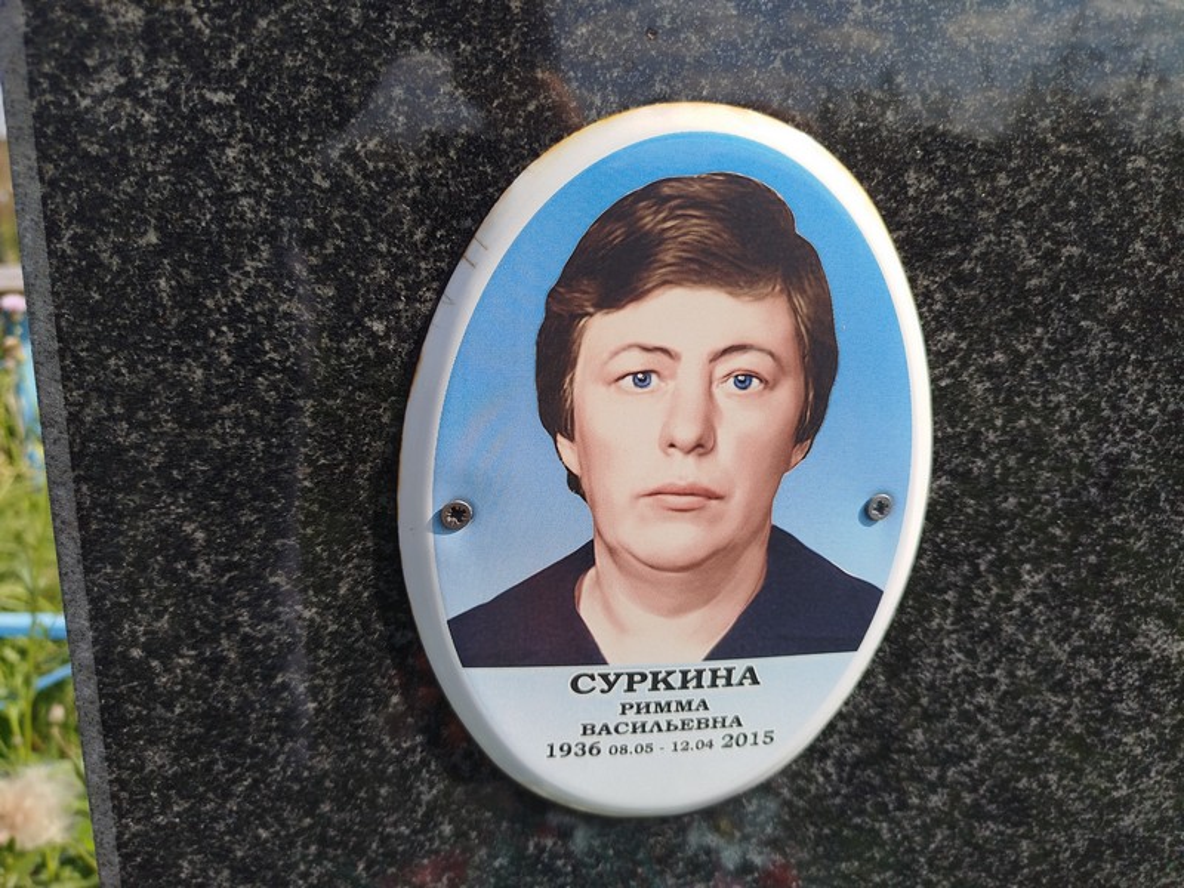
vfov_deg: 56.8
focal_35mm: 24
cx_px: 592
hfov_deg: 71.6
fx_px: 821
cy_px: 444
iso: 50
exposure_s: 1/803
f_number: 1.7
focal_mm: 5.31
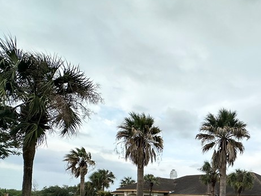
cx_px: 240
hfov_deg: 50.9
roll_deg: -2.3
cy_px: 200
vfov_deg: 39.6
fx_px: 234
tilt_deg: +0.1
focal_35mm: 31
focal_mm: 2.22
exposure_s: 1/868
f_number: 2.2
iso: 40
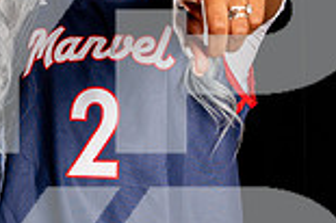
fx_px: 1296
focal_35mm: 139
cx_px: 74
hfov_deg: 14.7
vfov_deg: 9.8
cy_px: 40
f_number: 7.1
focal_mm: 37.1
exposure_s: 1/200
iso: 640
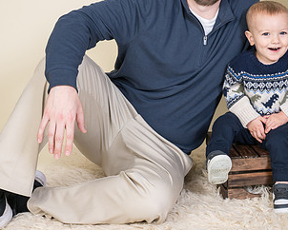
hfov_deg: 23.8
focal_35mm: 80
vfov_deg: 19.0
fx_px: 682
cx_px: 181
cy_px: 39
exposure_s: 1/100
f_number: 5.6
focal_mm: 35
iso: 100
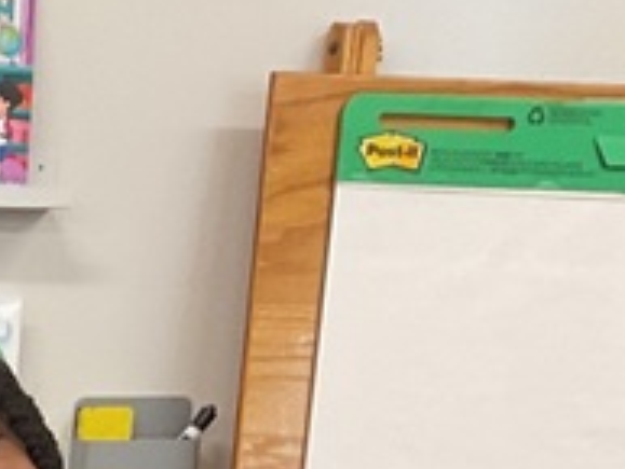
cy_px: 1100
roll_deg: -2.5
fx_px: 2782
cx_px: -933
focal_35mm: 154
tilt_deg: -19.4
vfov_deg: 8.8
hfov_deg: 10.7
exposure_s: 1/60
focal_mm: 3
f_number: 1.8
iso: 80
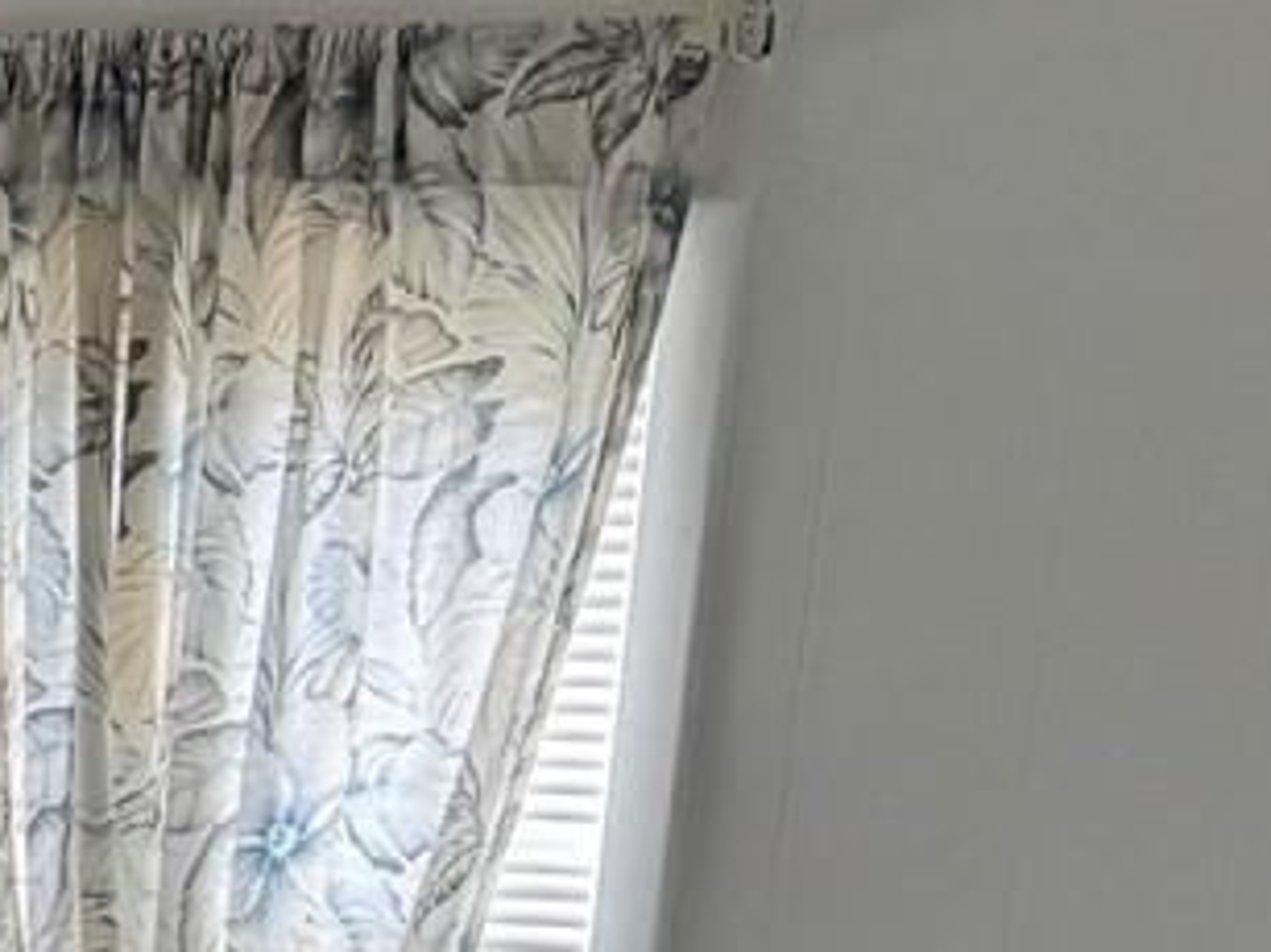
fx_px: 4588
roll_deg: -2.3
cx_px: -1582
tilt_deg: -10.6
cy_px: 1254
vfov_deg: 11.5
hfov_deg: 12.9
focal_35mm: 125
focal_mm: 6.76
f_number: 1.78
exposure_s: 1/105
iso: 200
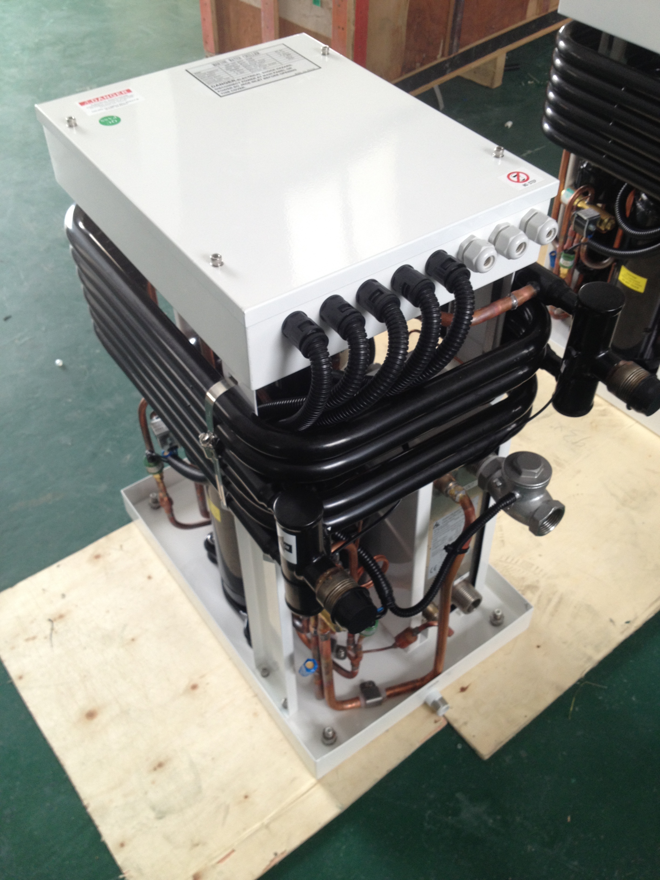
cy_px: 440
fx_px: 890
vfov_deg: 52.6
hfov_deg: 40.7
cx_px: 330
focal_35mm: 35
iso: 50
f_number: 2.4
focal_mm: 4.28
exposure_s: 1/20
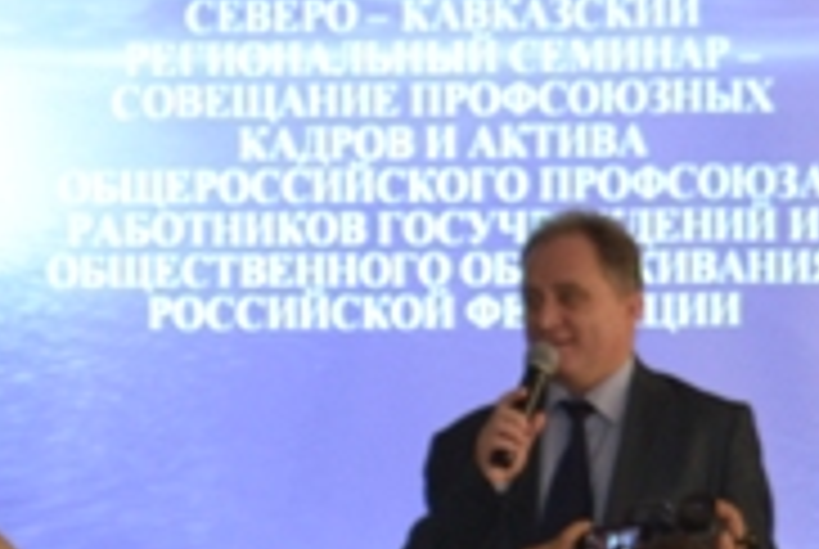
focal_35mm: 354
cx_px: 875
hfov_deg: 5.8
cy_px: 549
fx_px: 8070
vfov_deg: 3.9
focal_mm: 55
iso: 720
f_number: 5.6
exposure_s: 1/30
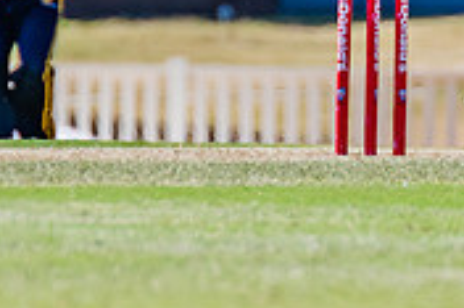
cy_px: -100
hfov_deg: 0.9
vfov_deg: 0.6
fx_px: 29256
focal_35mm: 2272
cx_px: 459
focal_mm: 600
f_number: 7.1
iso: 640
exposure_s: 1/2000
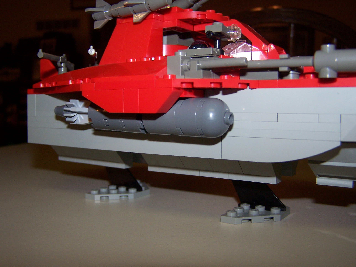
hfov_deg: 49.0
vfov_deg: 37.7
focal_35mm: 38
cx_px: 178
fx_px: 391
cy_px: 134
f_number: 2.8
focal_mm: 6.3
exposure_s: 1/60
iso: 140
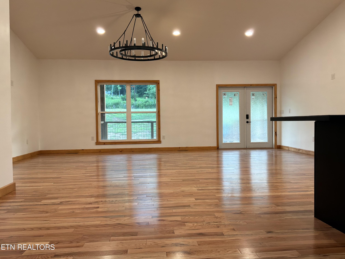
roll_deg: +0.5
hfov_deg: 63.4
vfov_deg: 49.7
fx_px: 279
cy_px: 130
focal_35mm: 28
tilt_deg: -1.2
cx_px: 172
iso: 80
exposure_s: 1/60
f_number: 1.8
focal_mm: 3
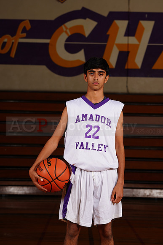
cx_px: 82
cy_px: 122
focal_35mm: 143
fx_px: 971
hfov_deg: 9.6
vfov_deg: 14.3
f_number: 9
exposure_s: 1/200
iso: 200
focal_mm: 143
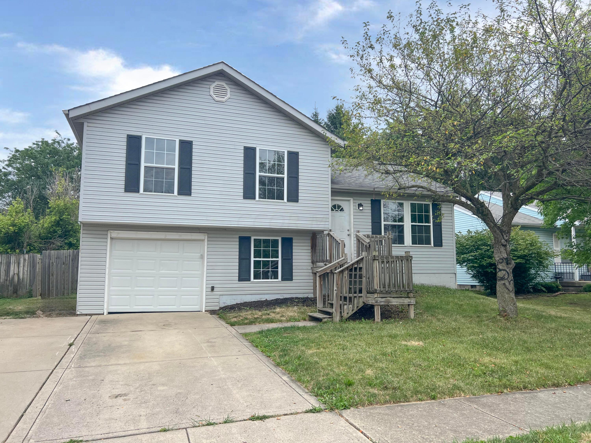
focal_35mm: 26
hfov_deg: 67.3
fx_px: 444
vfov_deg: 53.1
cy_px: 222
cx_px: 296
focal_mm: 5.7
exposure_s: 1/3257
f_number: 1.5
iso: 50
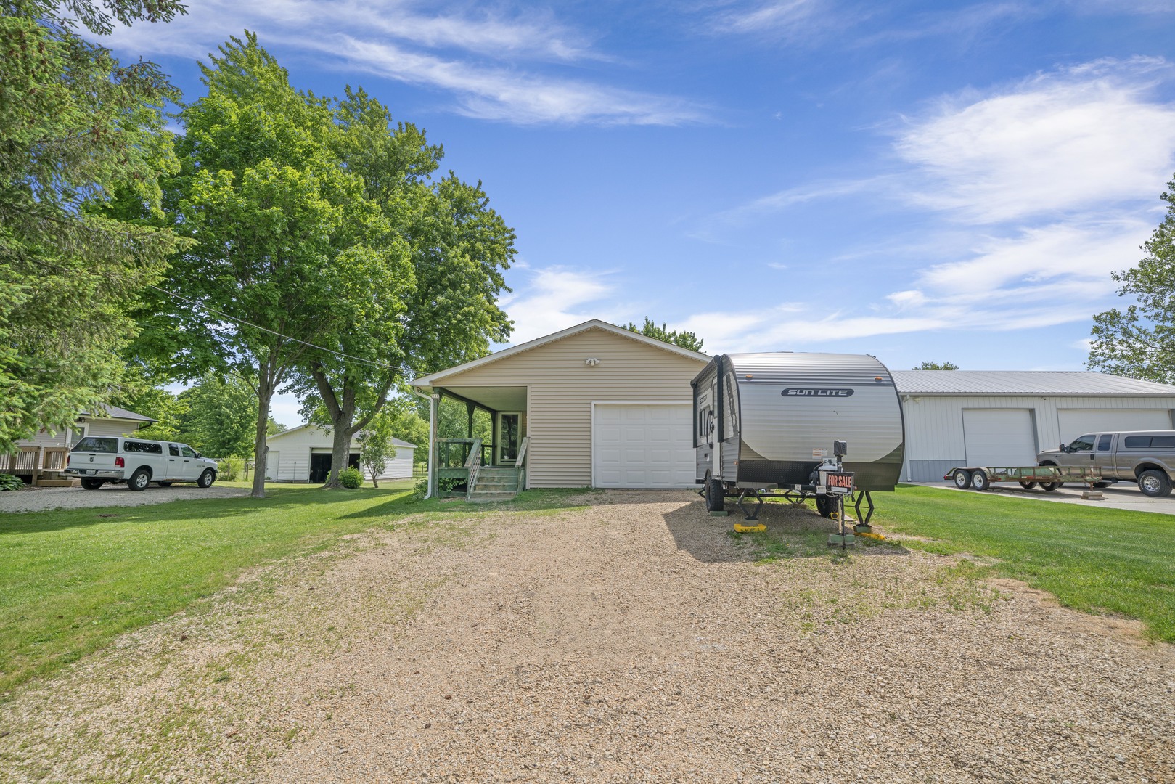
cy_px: 392
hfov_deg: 96.7
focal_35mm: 16
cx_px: 588
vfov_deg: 73.8
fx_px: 522
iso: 125
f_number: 10
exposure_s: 1/125
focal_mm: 16
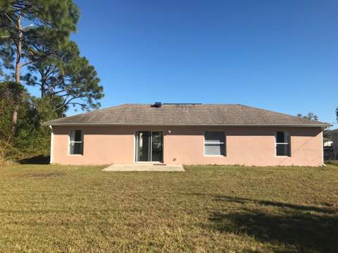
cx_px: 169
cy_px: 126
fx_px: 273
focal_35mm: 28
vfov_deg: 49.7
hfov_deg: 63.5
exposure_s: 1/2519
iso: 20
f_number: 1.8
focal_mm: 3.99
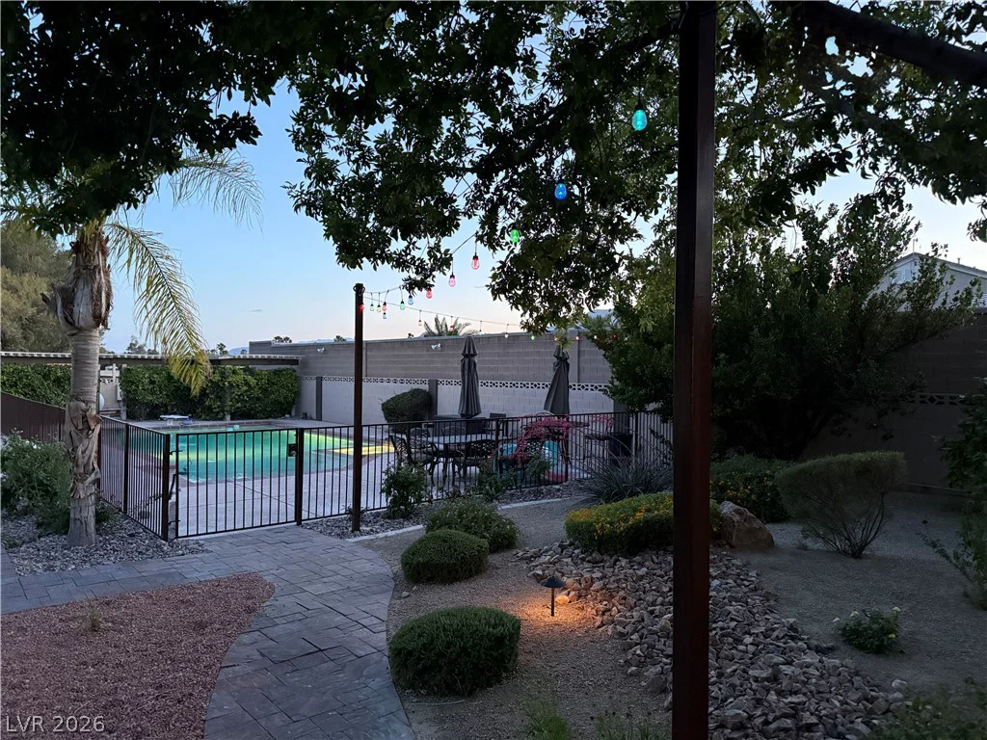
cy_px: 370
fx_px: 684
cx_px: 494
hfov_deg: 71.6
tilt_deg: -0.6
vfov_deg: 56.8
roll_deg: +0.3
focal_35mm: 24
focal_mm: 6.76
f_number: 1.78
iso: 800
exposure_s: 1/60
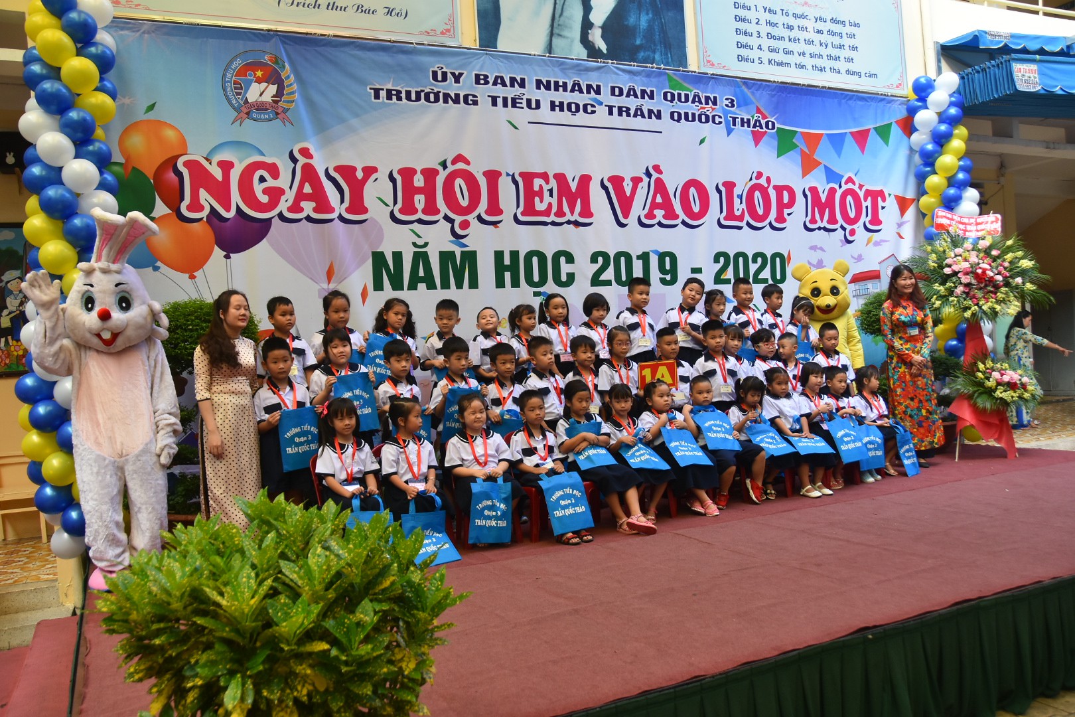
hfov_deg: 61.9
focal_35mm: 30
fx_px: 896
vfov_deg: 43.6
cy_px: 358
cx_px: 538
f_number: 3.5
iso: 360
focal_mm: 20
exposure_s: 1/250
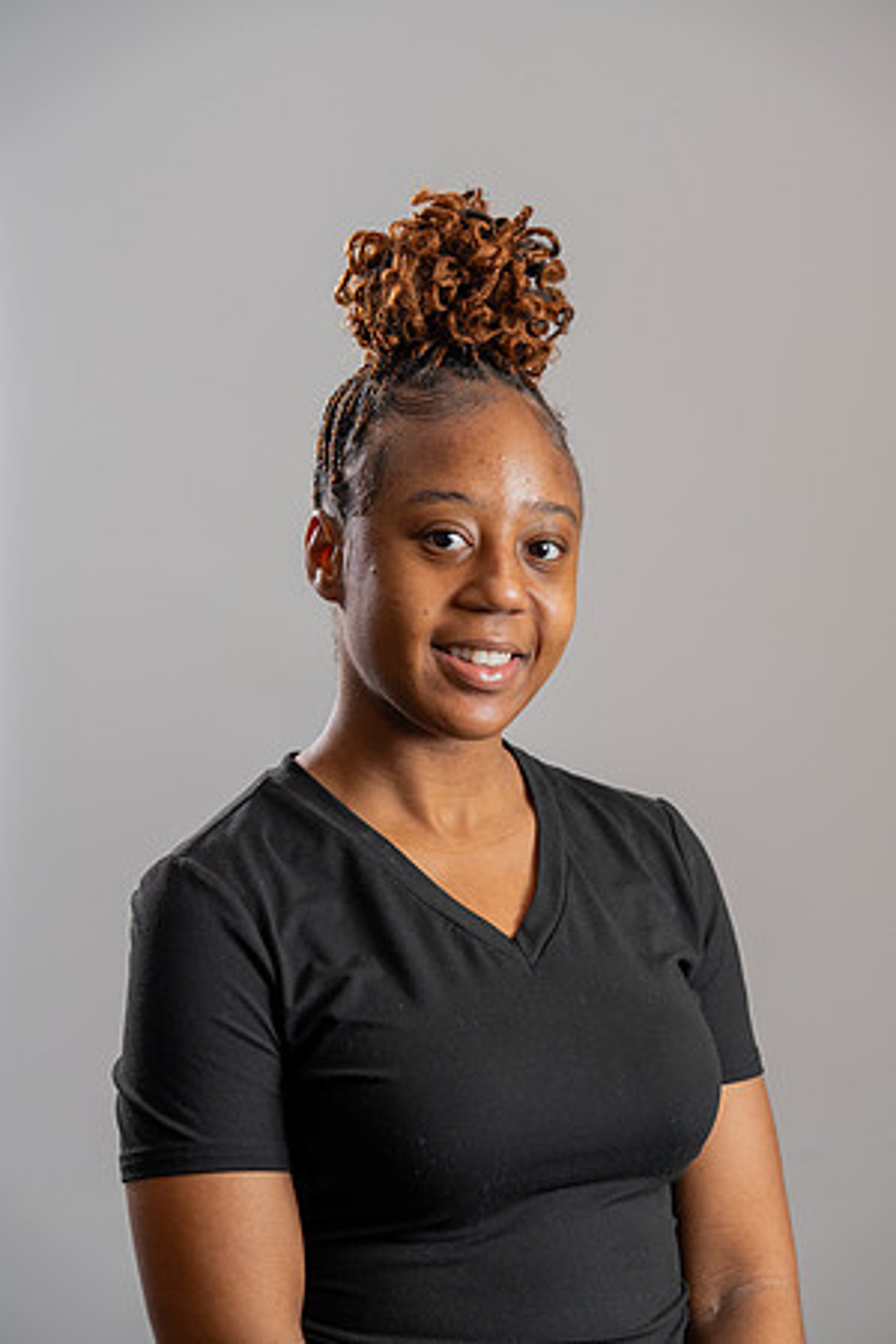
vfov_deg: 17.1
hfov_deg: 11.4
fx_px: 4480
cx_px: 448
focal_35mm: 120
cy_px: 672
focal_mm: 120
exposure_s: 1/200
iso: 500
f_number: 6.3
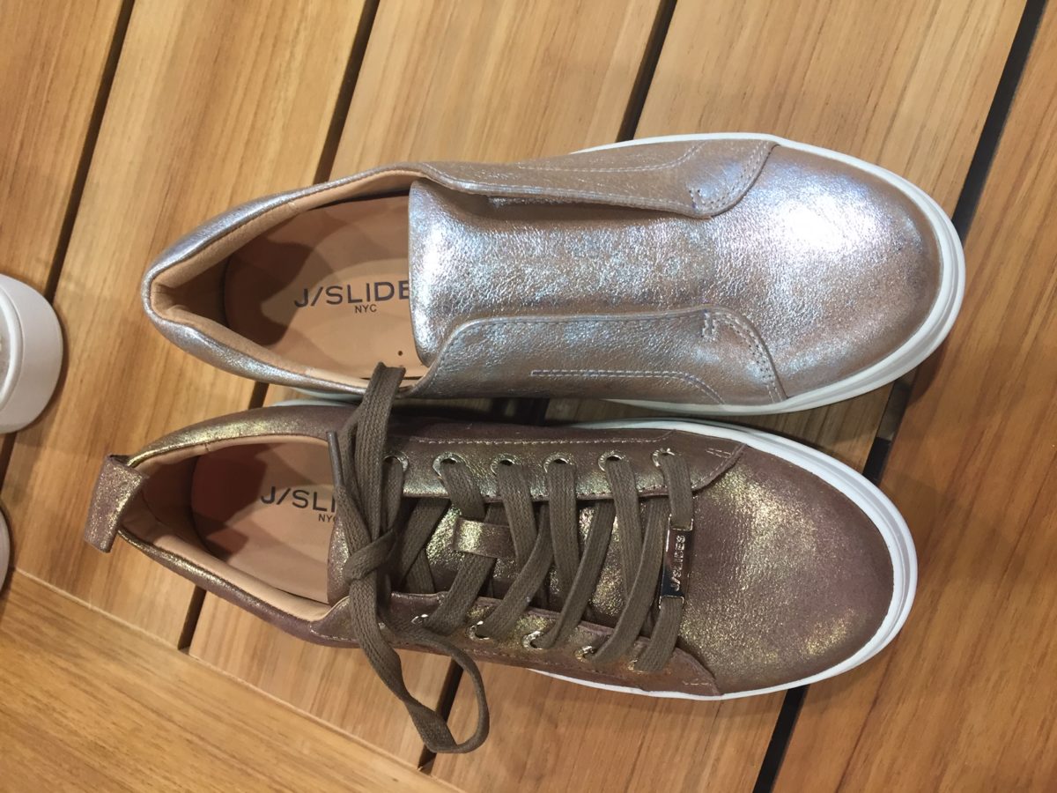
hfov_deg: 61.7
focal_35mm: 29
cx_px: 528
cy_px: 396
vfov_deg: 48.2
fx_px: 886
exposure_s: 1/30
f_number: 2.2
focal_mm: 4.15
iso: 40
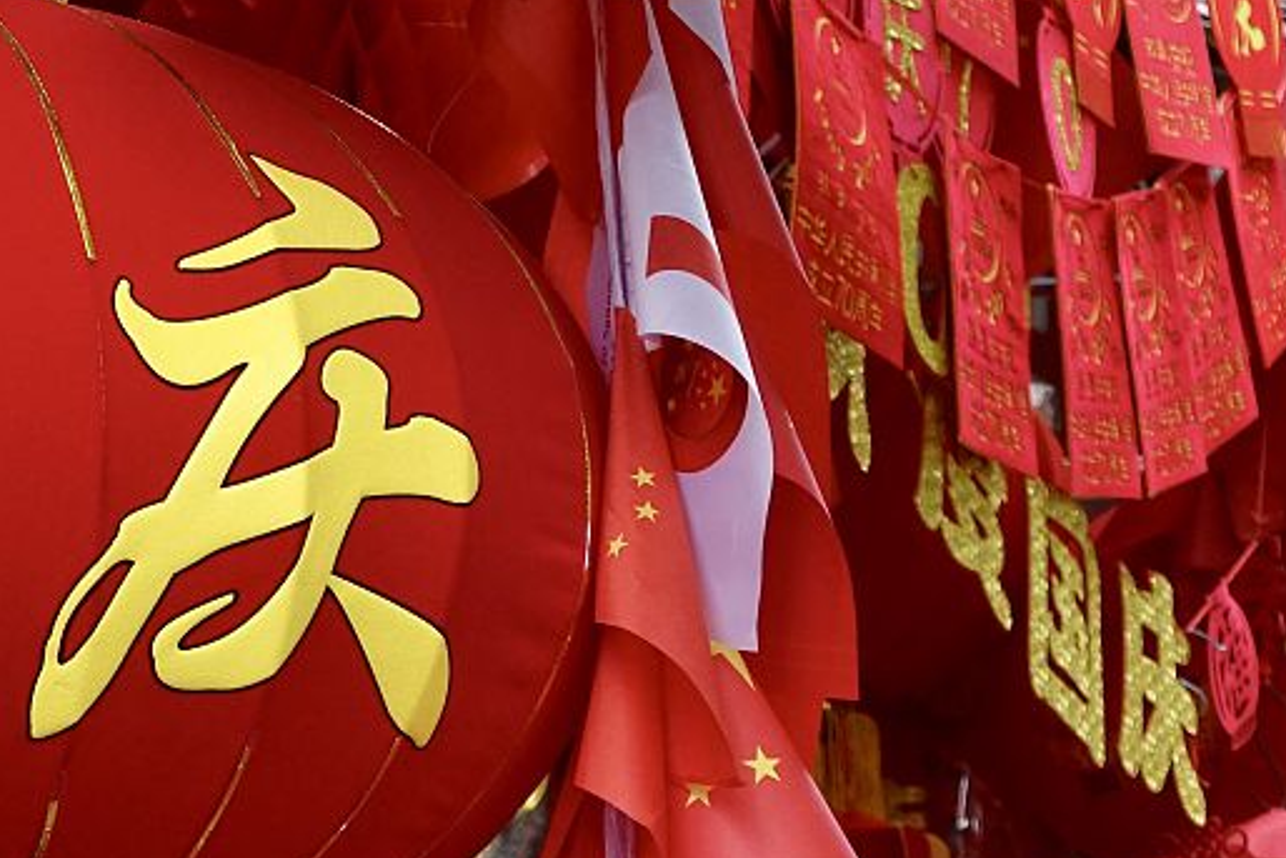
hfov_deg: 15.7
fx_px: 4502
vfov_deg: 10.9
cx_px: -190
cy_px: 410
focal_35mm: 126
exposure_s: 1/200
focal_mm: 19.86
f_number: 3.5
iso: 400
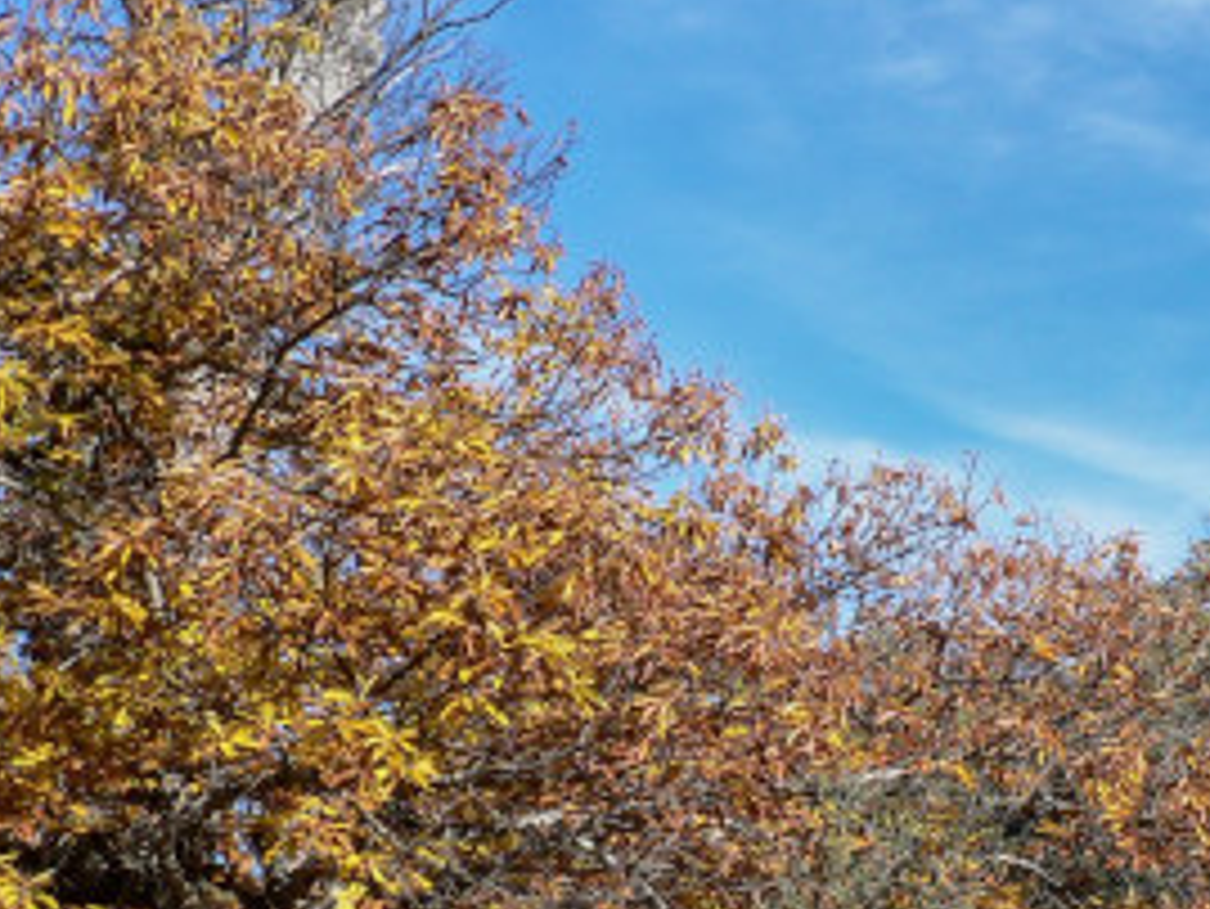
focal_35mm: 87
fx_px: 3042
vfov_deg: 17.0
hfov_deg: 22.2
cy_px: 576
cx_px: 981
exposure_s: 1/320
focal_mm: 6
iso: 80
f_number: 4
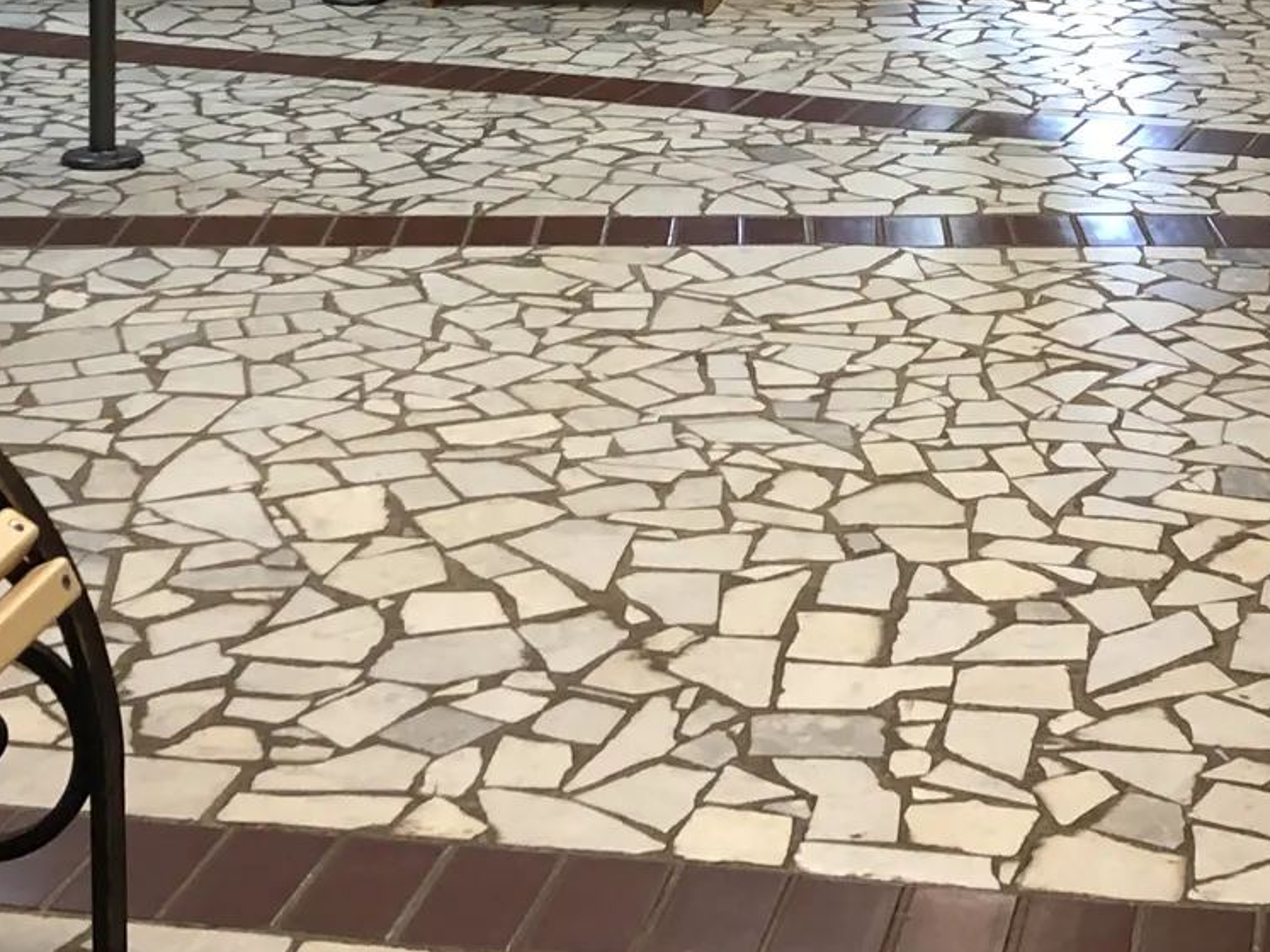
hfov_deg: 21.6
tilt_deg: -6.9
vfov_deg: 15.7
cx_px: 949
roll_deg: -1.8
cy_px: -248
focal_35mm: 90
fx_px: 3301
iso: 50
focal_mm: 4
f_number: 1.8
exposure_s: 1/17
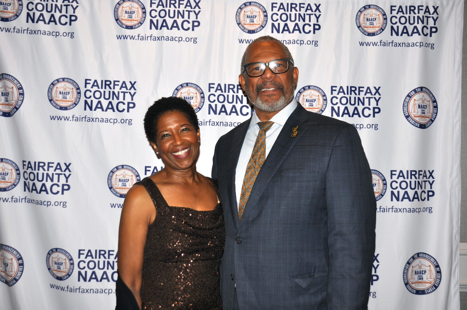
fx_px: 447
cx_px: 234
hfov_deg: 55.2
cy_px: 155
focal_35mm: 34
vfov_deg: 38.3
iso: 100
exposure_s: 1/60
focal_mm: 23
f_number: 3.5
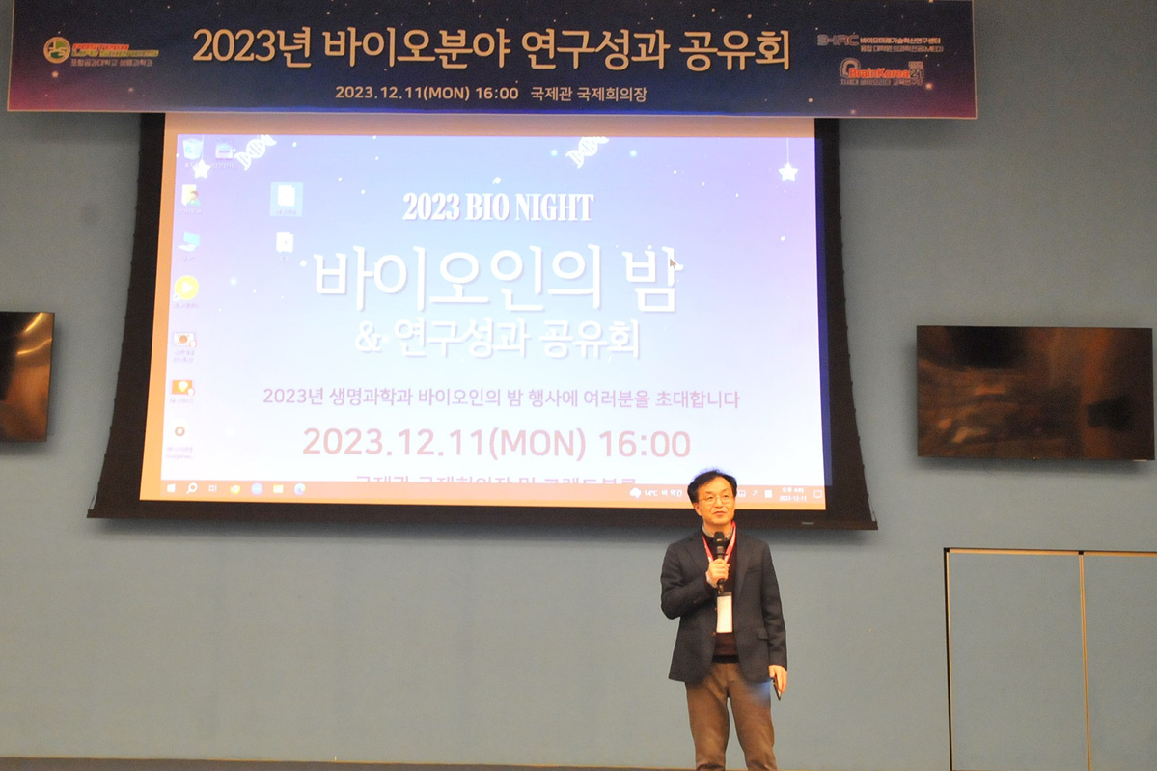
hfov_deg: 43.5
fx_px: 1446
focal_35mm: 45
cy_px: 410
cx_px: 506
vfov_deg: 29.8
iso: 3200
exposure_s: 1/20
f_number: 7.1
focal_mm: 24
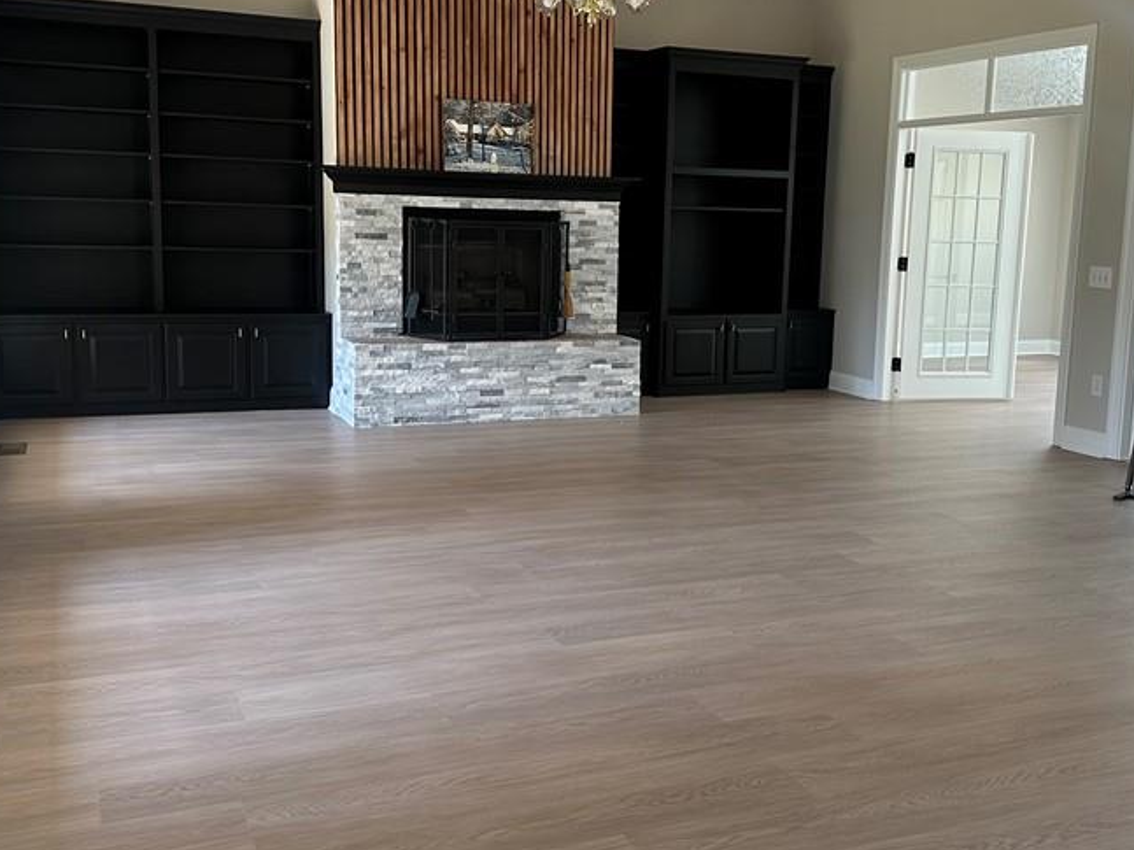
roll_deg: -1.5
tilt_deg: -7.6
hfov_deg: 48.8
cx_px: 649
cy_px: 384
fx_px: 1245
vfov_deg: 37.7
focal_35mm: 38
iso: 125
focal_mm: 6.86
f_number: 1.78
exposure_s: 1/121
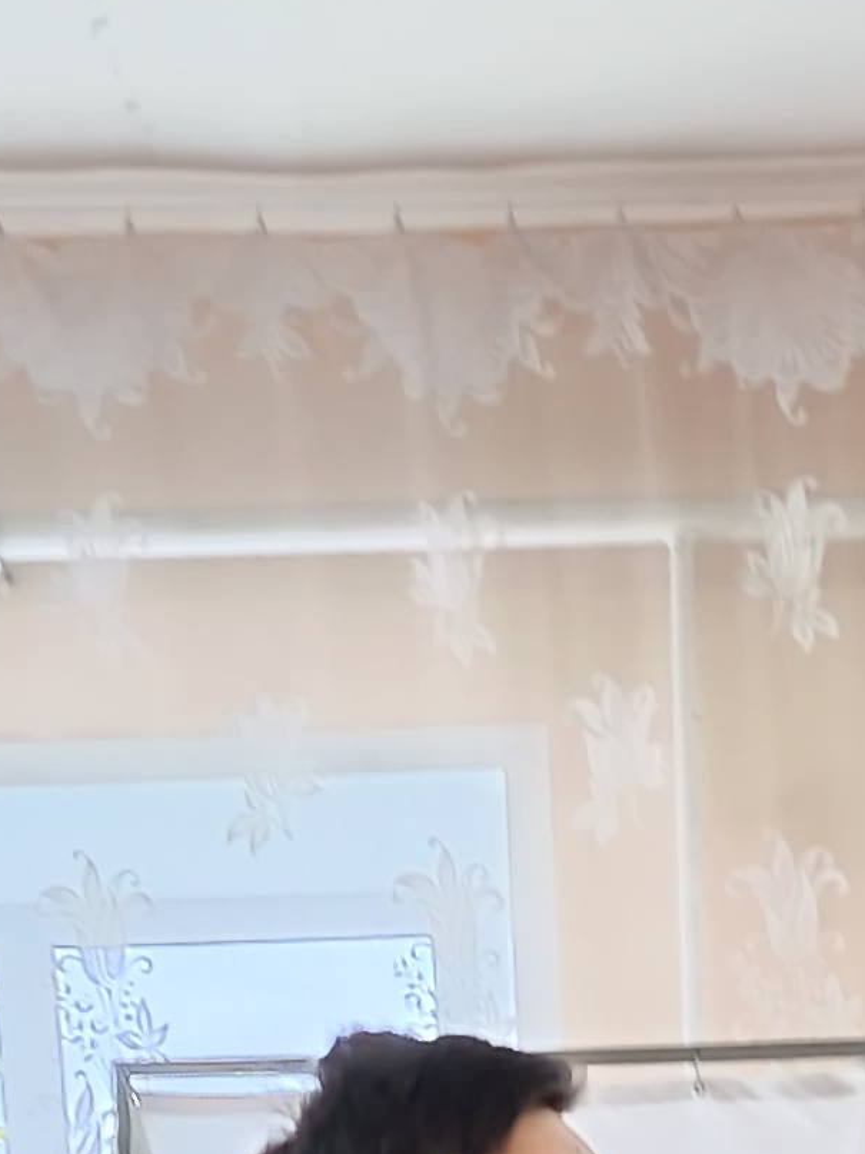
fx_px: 3966
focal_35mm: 119
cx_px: 593
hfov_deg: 12.4
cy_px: 2042
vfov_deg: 14.6
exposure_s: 1/40
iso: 691
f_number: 1.75
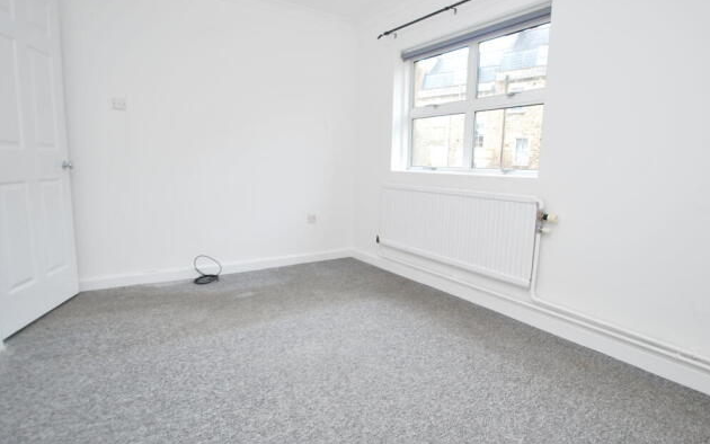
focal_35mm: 19
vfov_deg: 62.2
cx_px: 366
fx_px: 368
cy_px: 214
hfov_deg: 88.0
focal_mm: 12
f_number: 3.8
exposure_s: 1/30
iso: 400
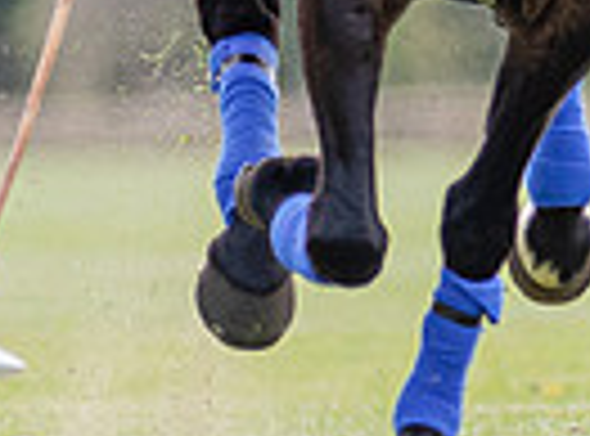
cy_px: -148
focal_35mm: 2751
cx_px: 283
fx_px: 46675
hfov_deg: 0.7
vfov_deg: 0.5
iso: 400
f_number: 3.2
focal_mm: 300
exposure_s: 1/2000
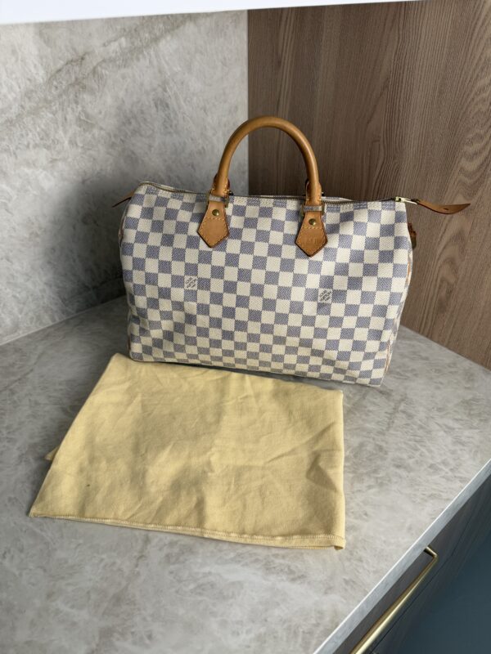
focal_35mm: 24
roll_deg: +0.1
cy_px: 327
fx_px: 454
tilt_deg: -36.5
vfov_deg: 71.6
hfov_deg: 56.8
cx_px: 246
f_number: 1.78
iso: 50
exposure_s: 1/145
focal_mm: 6.76
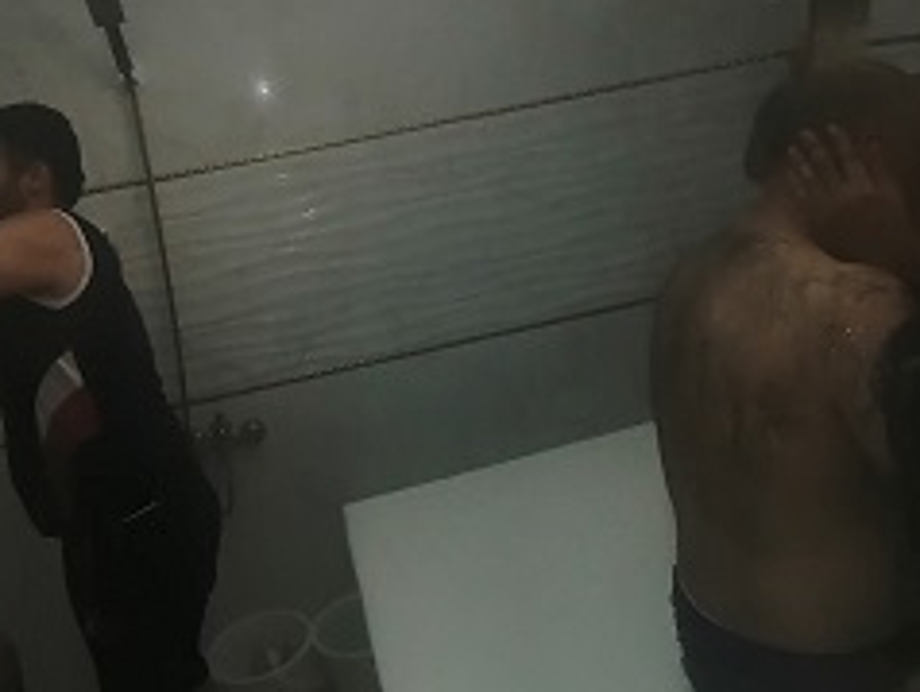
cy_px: 259
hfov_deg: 52.5
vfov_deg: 40.5
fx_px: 931
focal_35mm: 35
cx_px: 406
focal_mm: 1.78
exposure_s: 1/50
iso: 100
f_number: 2.4
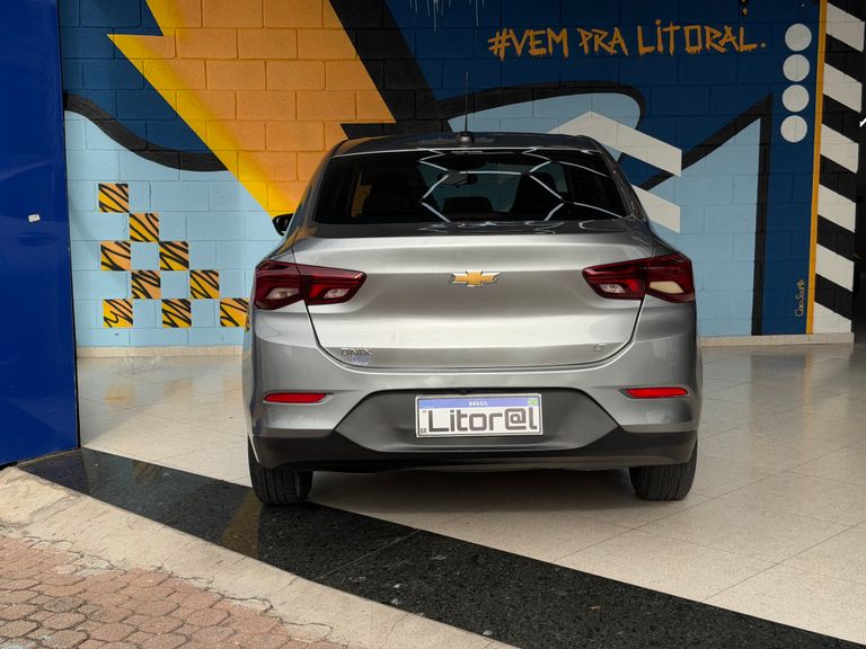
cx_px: 433
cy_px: 324
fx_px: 1201
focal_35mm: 48
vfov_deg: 30.3
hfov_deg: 39.7
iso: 64
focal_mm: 6.76
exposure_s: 1/4587
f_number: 1.78
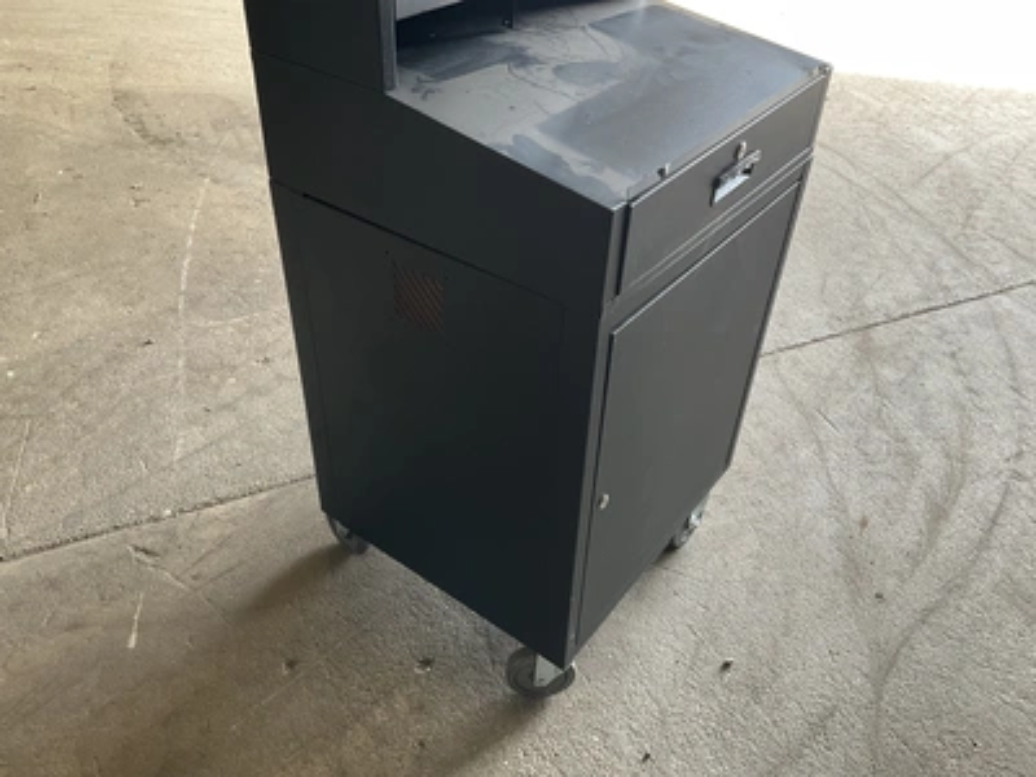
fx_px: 868
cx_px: 518
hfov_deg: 61.7
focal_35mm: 29
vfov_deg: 48.2
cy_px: 388
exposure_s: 1/60
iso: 50
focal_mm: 3
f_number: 1.8
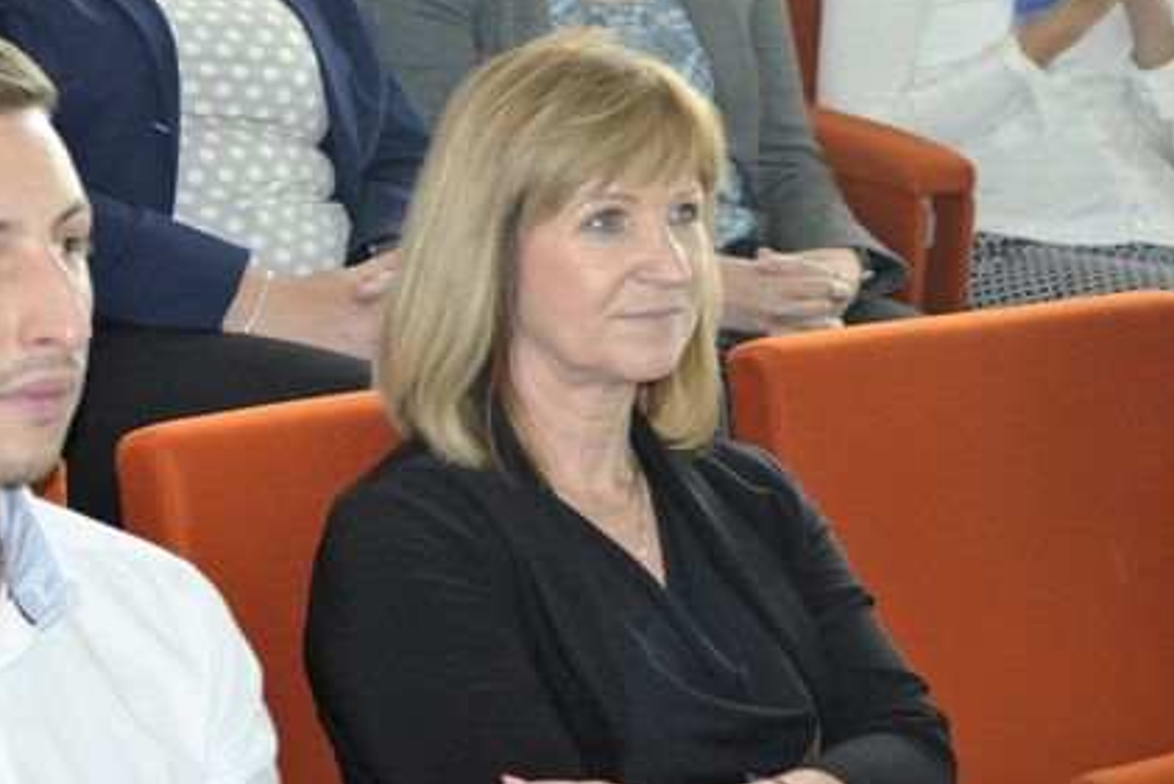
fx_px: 4306
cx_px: 446
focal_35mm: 132
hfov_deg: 15.5
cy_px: 215
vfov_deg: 10.4
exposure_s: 1/60
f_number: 5
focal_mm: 58
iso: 3200
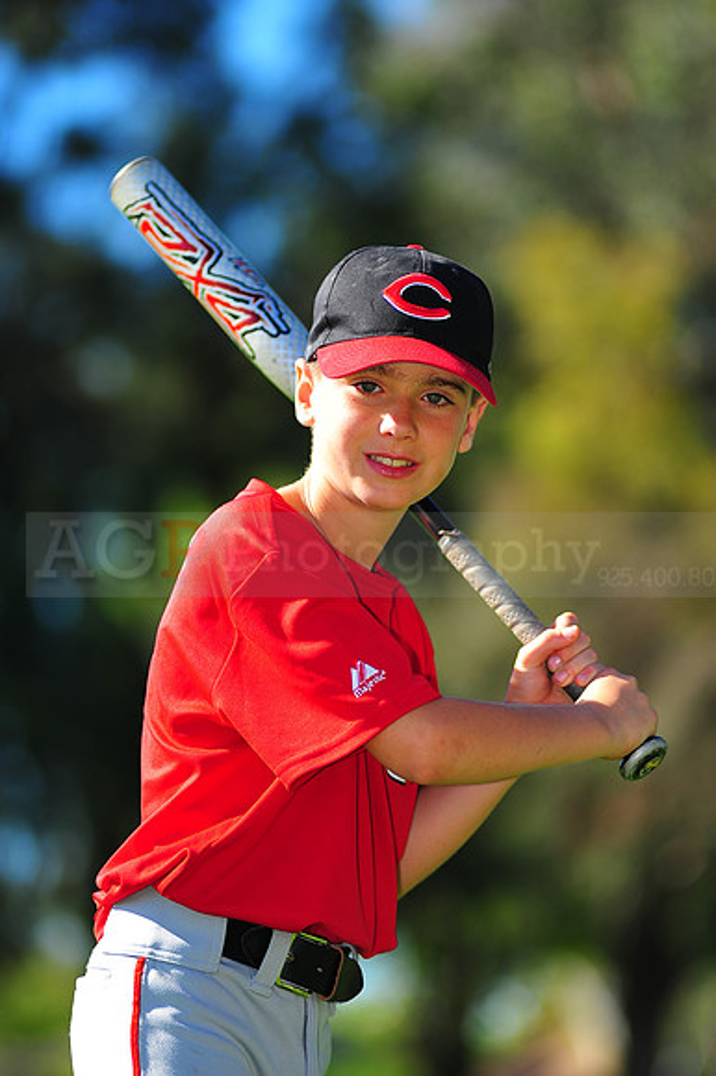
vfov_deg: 11.4
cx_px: 358
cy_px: 538
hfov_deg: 7.6
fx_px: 5376
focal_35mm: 180
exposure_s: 1/1250
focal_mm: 180
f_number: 3.5
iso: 200
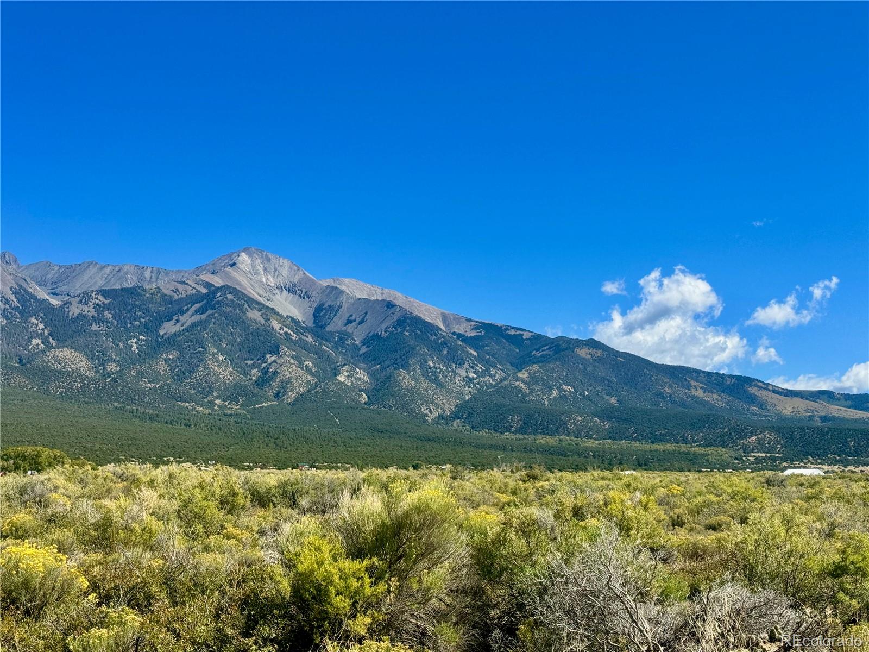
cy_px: 326
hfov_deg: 39.7
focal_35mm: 48
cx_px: 434
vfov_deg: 30.3
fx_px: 1205
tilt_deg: +8.0
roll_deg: -0.3
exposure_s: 1/3817
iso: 64
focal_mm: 6.76
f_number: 1.78
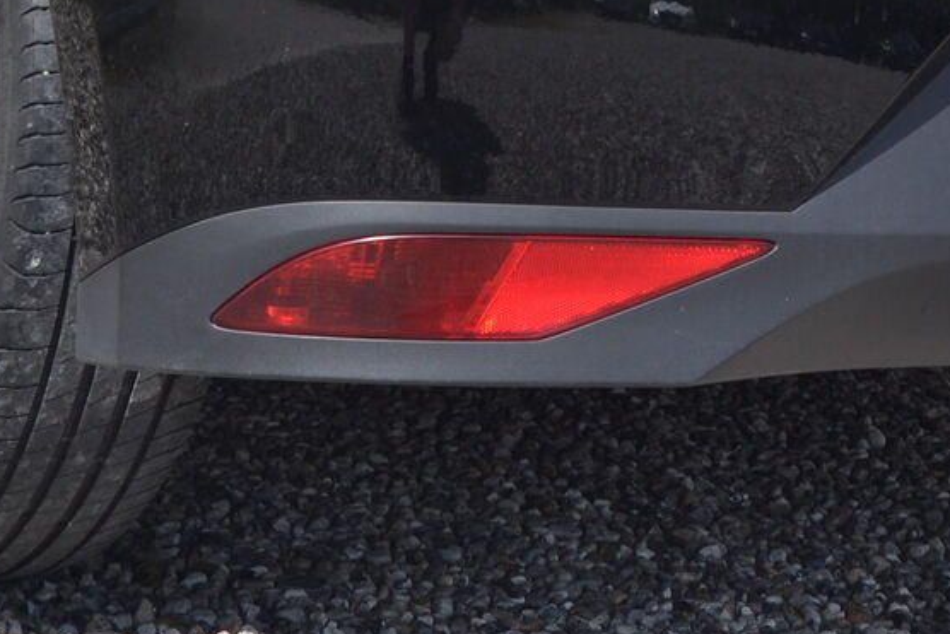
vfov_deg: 11.5
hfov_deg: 17.9
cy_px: -342
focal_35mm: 114
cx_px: 579
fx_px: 3009
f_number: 8
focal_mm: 22
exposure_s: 1/250
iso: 100
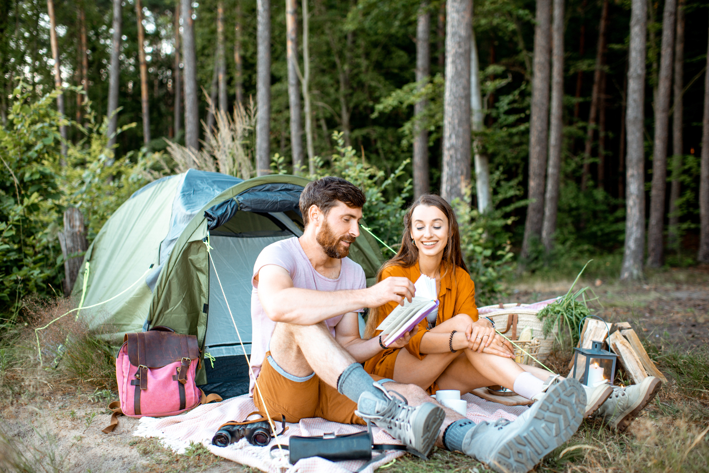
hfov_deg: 54.4
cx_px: 354
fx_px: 690
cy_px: 236
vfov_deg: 37.9
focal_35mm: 35
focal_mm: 35
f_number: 2.2
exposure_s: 1/200
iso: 320
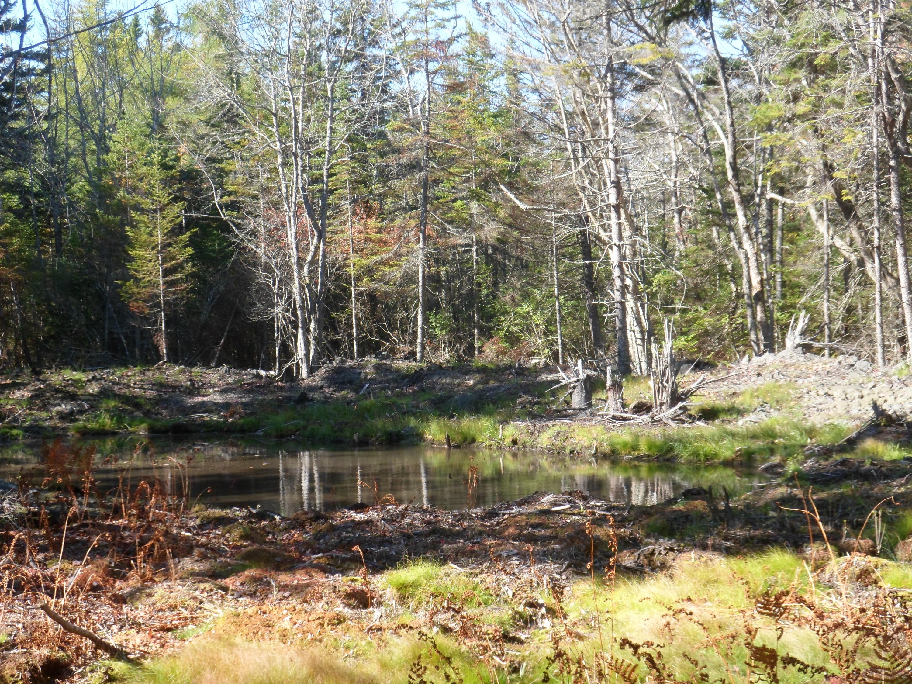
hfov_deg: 28.6
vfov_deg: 21.6
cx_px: 456
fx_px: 1792
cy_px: 342
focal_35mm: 68
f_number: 4.7
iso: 160
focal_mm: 10.6
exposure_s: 1/180
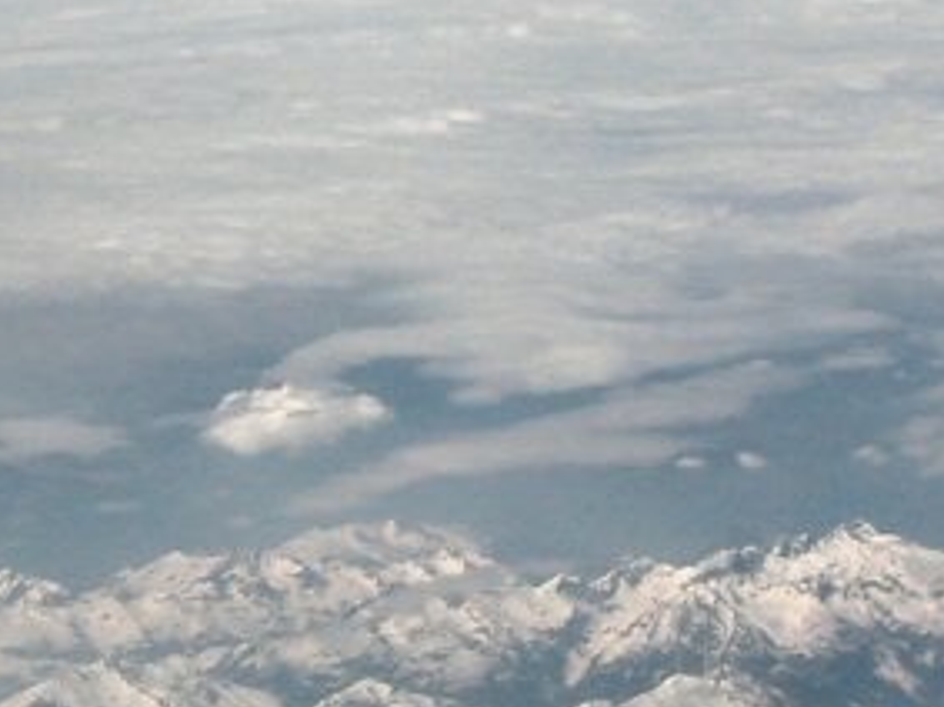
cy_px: 387
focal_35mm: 251
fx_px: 6842
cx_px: 447
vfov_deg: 5.9
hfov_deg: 7.9
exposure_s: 1/696
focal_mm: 16.8
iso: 100
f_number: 4.8
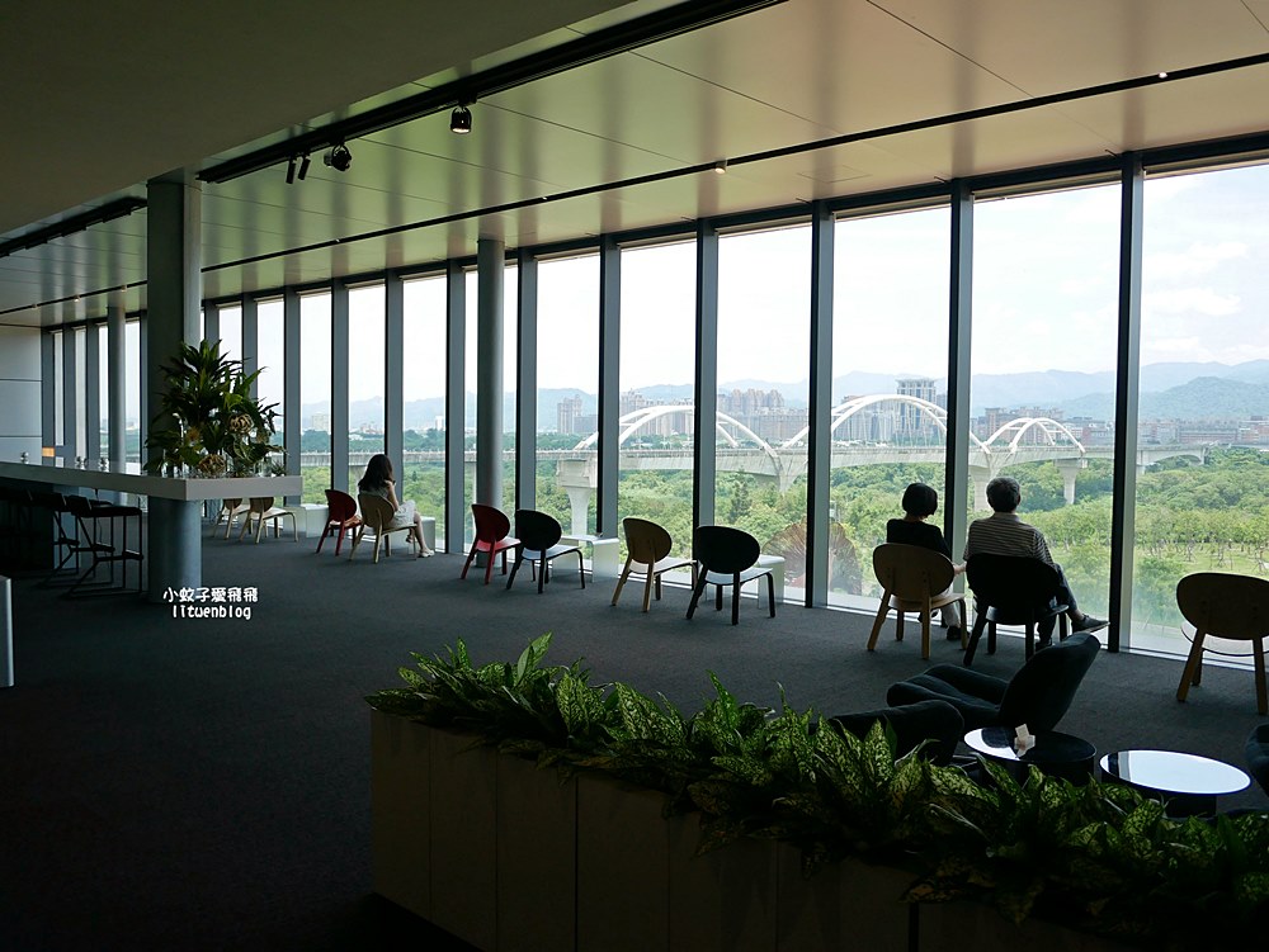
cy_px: 476
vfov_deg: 49.8
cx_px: 634
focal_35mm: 28
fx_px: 1027
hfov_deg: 63.4
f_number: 2.8
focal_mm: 14
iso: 200
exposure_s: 1/500
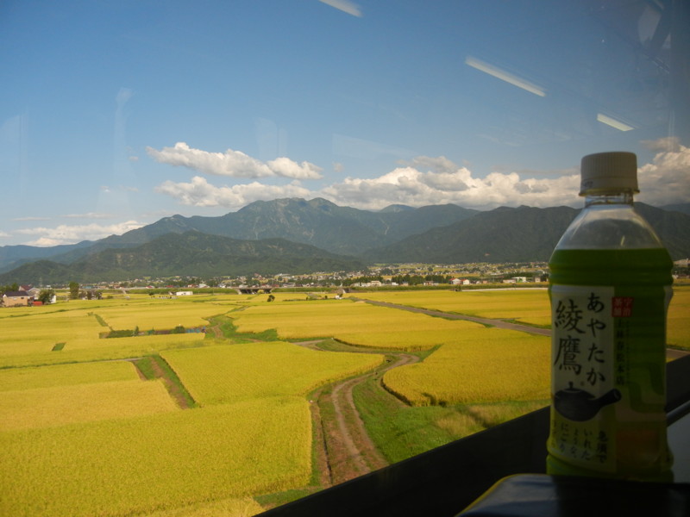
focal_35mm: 30
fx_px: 598
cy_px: 258
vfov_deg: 46.8
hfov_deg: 60.0
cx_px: 345
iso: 160
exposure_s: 1/498
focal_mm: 5.4
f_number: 3.5
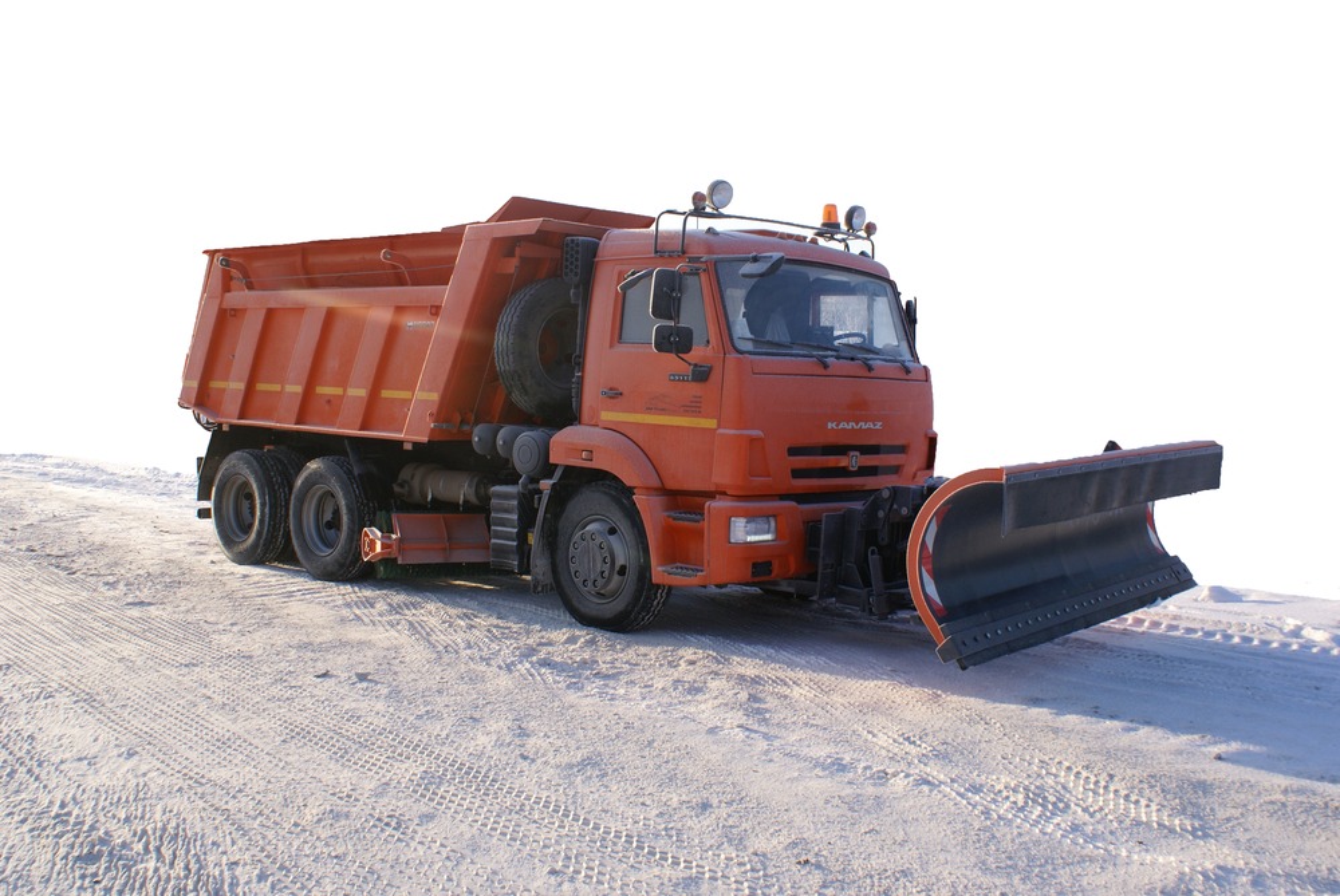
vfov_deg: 37.0
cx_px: 670
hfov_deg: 53.1
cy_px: 448
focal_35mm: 36
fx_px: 1341
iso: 100
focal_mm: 24
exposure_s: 1/100
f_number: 10
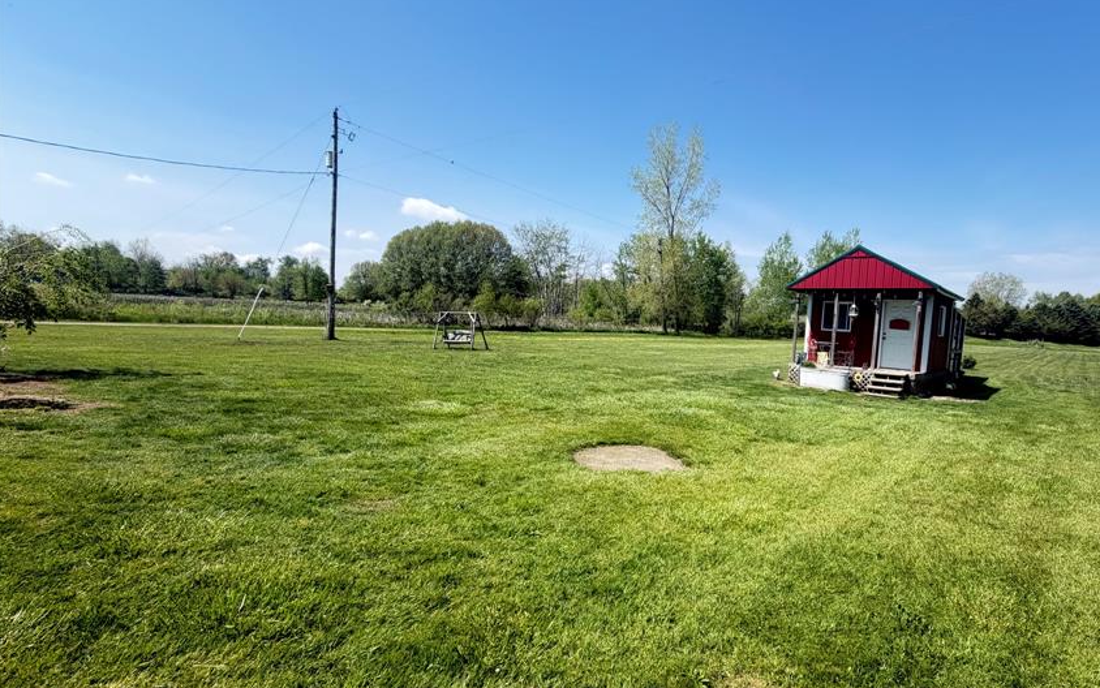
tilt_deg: -4.2
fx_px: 540
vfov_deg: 65.0
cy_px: 366
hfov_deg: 89.9
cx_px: 662
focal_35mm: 18
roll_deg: -2.5
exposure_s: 1/502
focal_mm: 2.22
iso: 50
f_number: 2.2
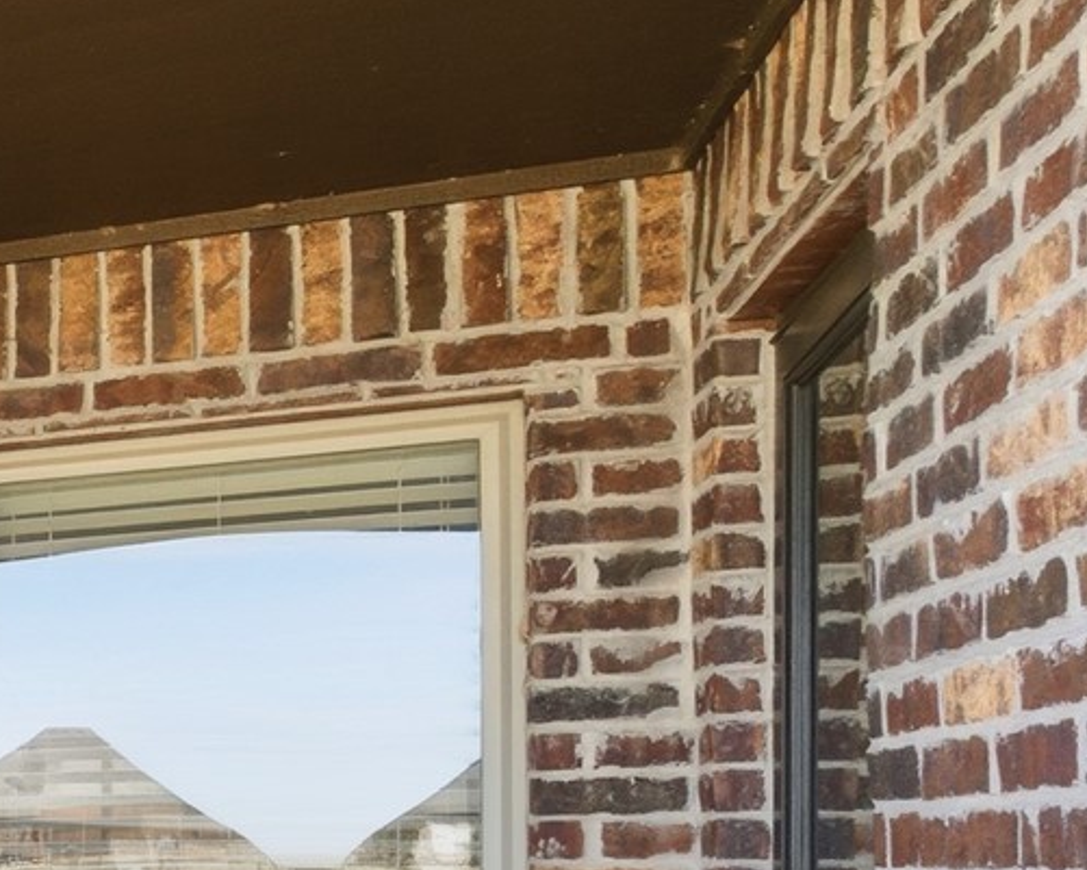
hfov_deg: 19.7
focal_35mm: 61
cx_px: -1002
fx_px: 1963
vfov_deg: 23.9
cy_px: 870
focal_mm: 16
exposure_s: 1/800
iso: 800
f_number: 11
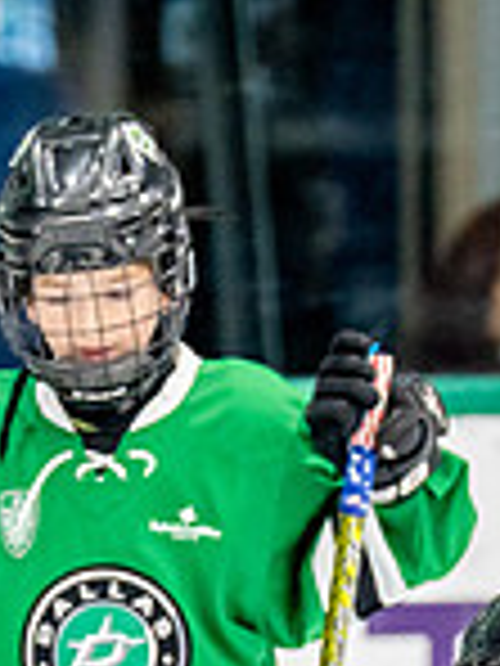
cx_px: 185
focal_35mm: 1226
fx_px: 23611
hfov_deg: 1.2
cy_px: 814
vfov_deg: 1.6
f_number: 2.8
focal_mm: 200
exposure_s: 1/800
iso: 800
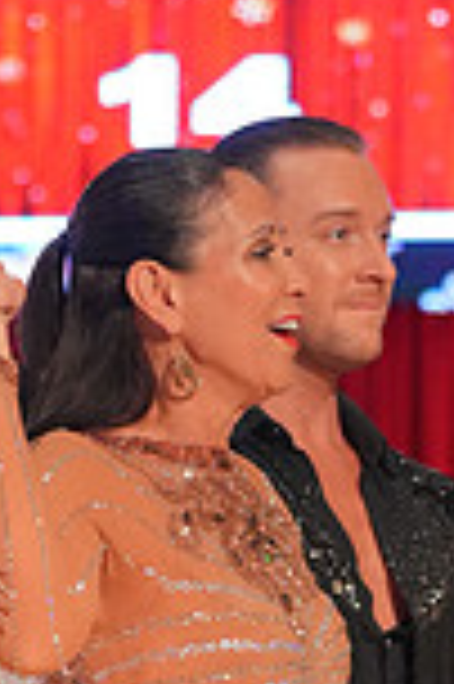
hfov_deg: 5.1
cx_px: 321
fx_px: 5062
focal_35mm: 267
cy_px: 986
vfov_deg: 7.6
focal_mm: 70
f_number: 3.2
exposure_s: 1/400
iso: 3200
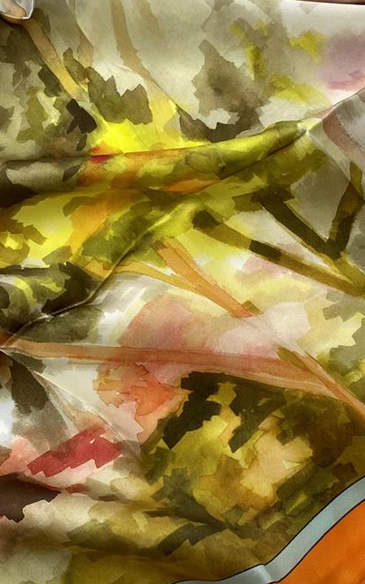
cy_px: 347
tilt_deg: -75.7
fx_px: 875
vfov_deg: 36.8
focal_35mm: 55
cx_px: 48
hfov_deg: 23.1
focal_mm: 4.25
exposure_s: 1/100
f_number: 1.8
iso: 100
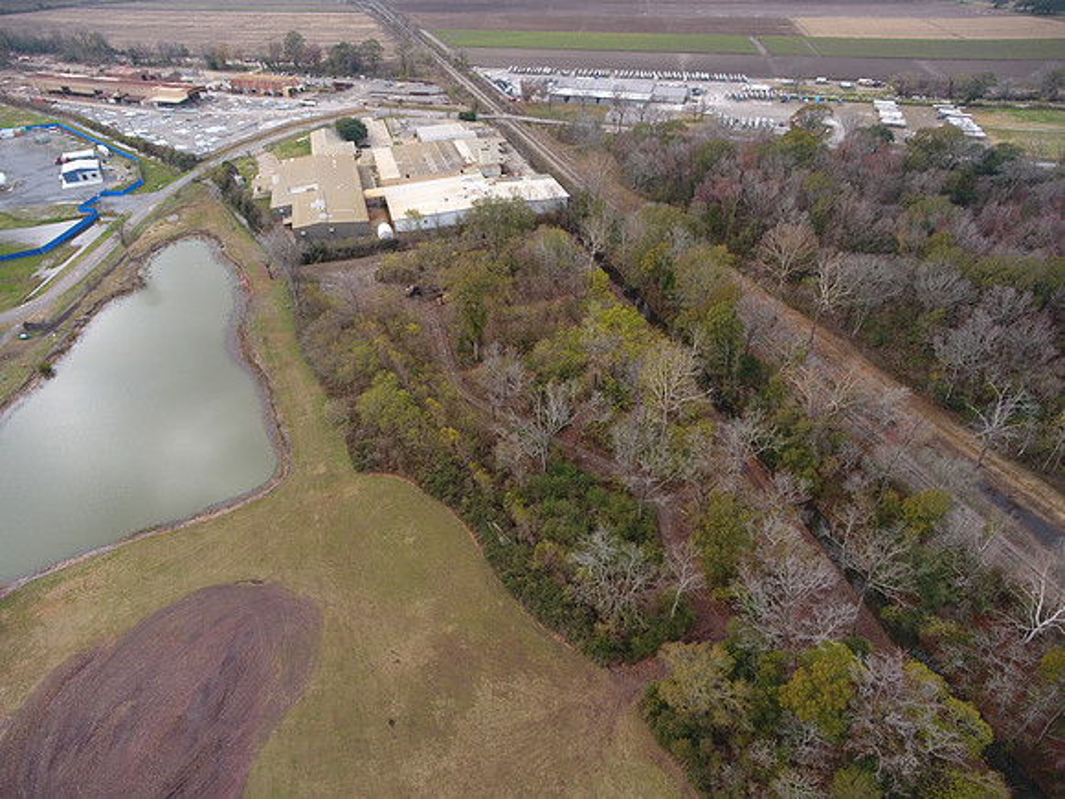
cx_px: 532
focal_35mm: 20
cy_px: 400
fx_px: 615
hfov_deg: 81.7
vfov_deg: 66.0
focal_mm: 3.61
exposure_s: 1/284
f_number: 2.8
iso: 100
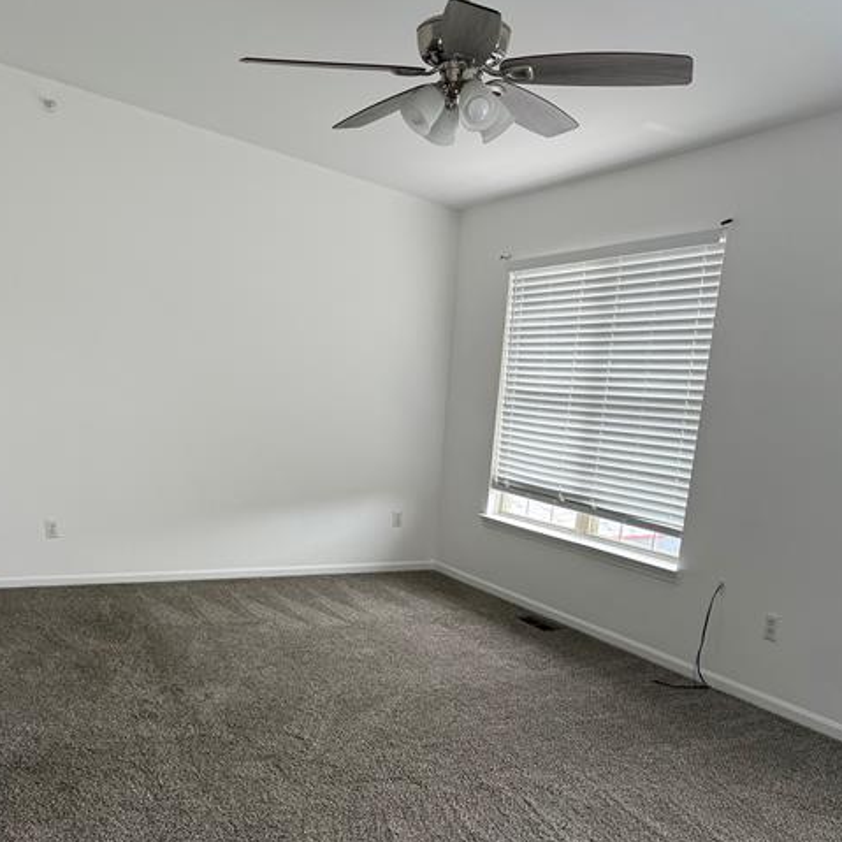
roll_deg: -2.6
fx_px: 936
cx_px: 346
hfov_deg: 48.2
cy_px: 654
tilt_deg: -16.4
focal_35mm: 34
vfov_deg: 46.3
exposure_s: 1/198
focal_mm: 6.76
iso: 160
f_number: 1.78
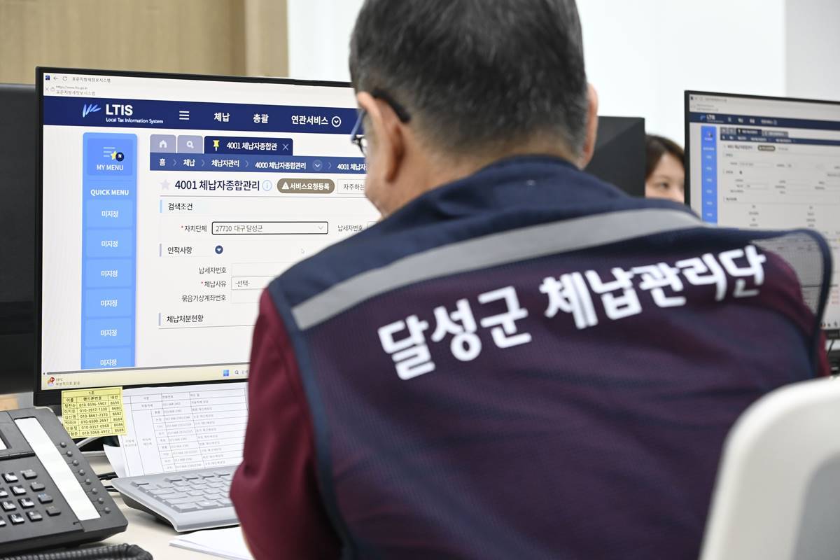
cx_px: 420
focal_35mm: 70
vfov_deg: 19.5
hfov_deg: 28.8
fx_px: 1633
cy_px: 280
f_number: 5
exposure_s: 1/250
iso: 3200
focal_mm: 70
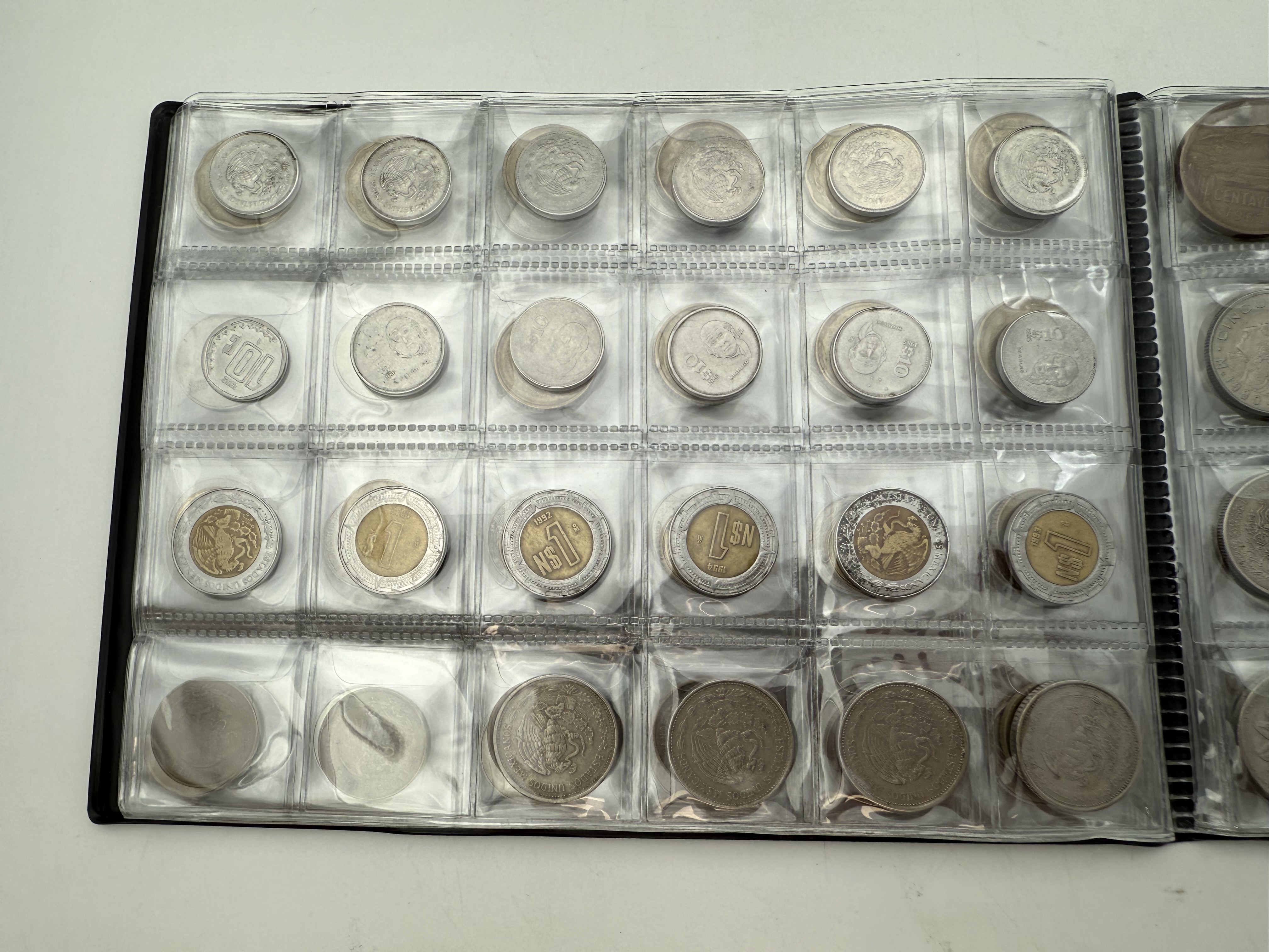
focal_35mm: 24
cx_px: 634
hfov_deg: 71.6
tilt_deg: -82.2
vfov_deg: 56.8
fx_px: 880
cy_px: 476
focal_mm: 2.22
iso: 40
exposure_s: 1/314
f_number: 2.2
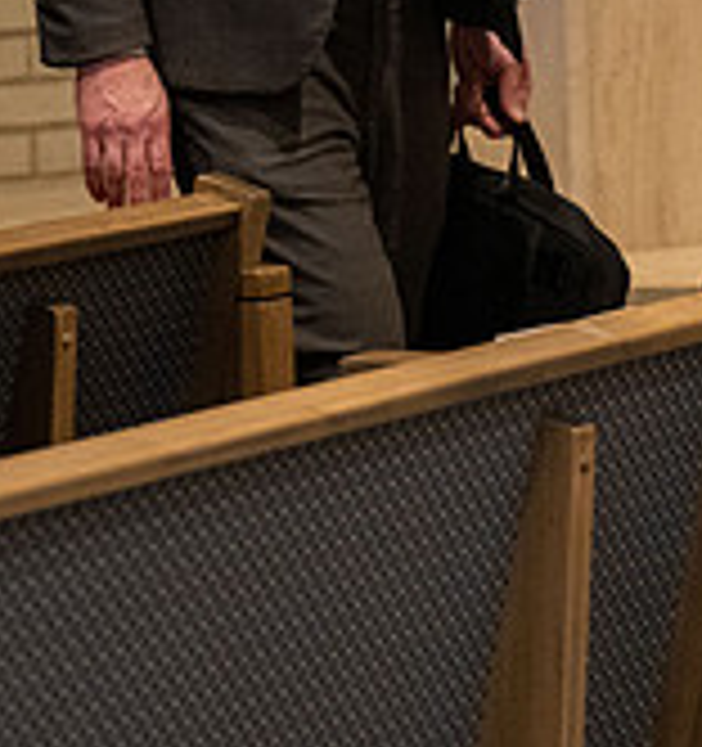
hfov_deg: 6.4
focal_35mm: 260
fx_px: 6160
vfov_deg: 6.9
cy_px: -166
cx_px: 1109
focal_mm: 73
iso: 3200
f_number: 2.8
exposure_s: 1/250
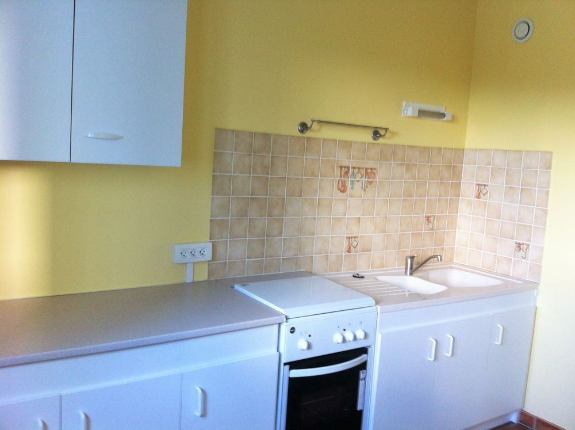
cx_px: 288
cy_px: 215
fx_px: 581
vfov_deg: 40.6
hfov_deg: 52.7
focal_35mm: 35
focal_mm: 3.85
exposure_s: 1/15
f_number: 2.8
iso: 100
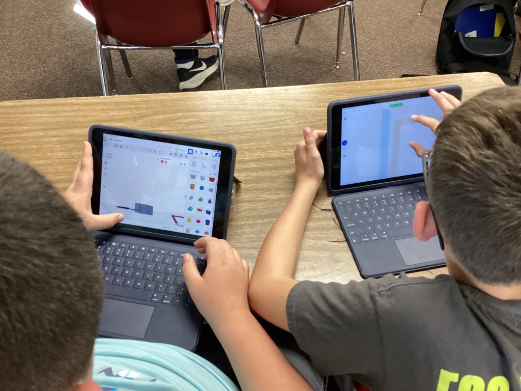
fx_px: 467
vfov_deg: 45.4
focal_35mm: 31
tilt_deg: -47.6
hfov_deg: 58.4
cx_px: 260
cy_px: 196
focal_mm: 3.3
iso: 200
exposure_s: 1/60
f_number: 2.4
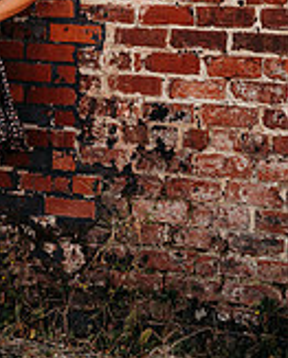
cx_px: -40
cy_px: -7
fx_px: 2337
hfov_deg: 7.0
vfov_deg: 8.7
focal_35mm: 220
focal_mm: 85
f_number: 2.2
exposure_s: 1/640
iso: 100
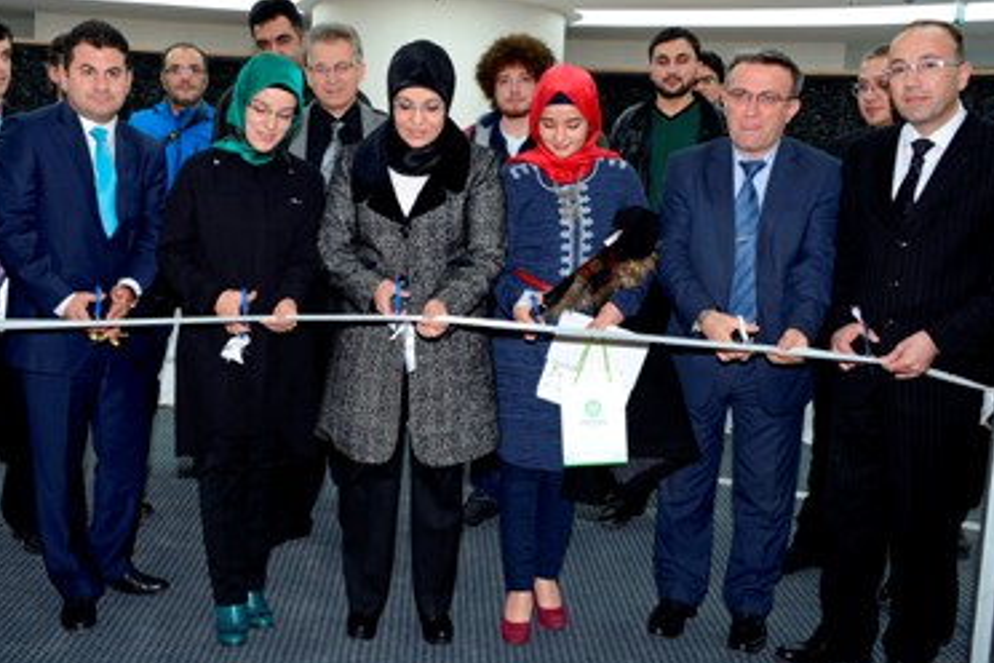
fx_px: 1132
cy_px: 311
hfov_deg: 47.2
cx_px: 411
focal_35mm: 41
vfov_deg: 32.6
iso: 500
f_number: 9
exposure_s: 1/50
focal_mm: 34
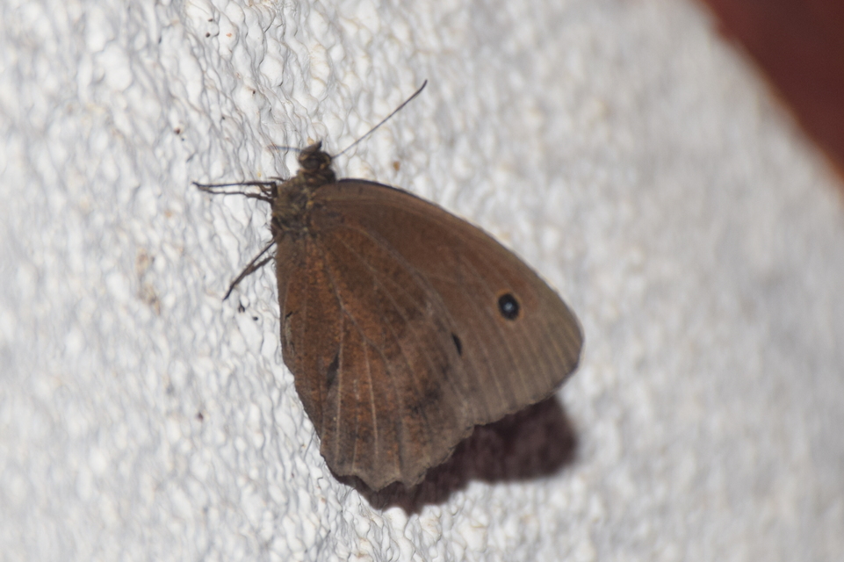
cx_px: 422
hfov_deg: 9.8
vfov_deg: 6.5
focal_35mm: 210
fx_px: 4921
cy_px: 281
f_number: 7.1
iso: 320
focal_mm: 140
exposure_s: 1/60
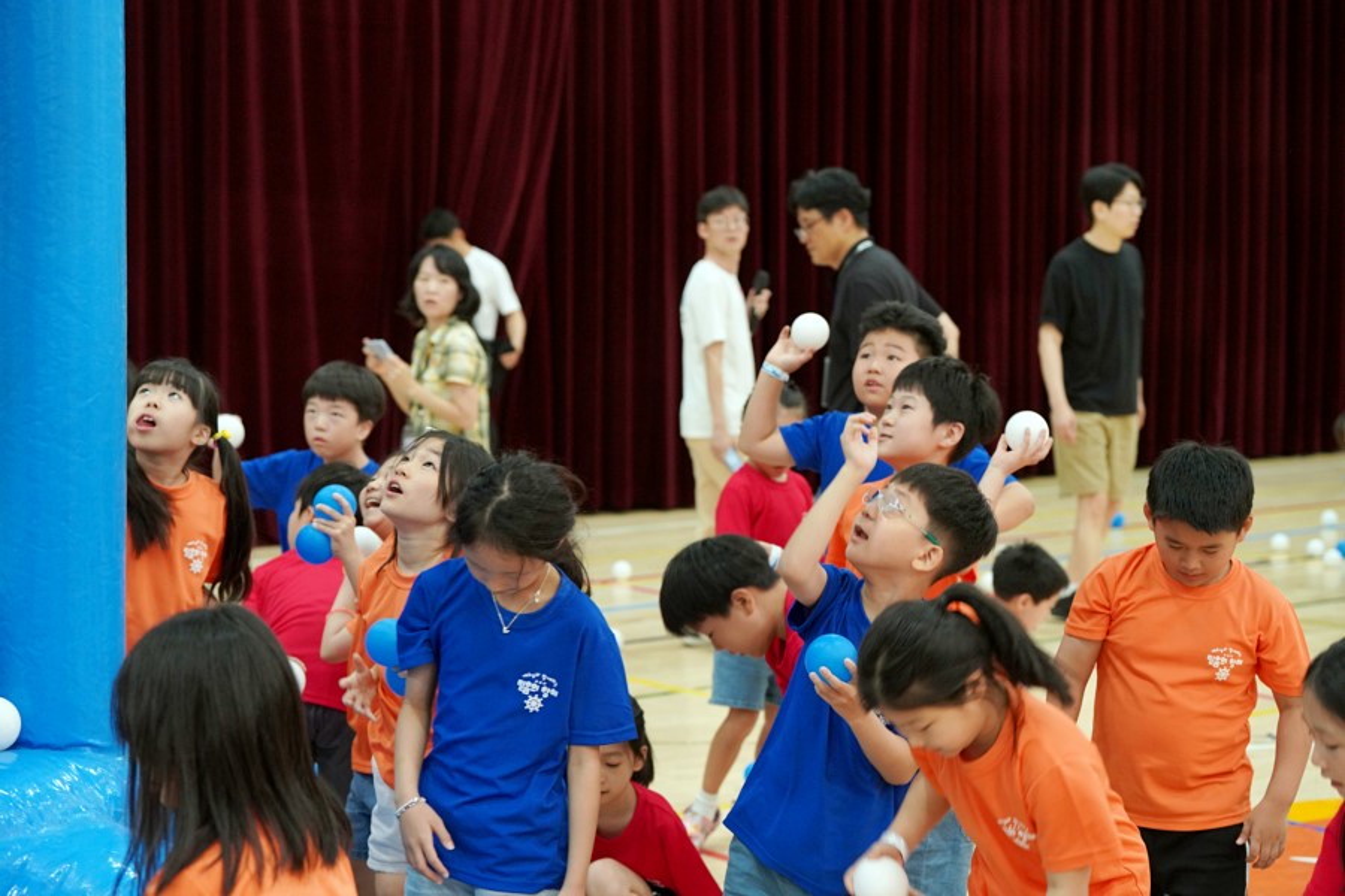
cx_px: 672
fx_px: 2615
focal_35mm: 70
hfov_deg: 28.8
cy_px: 448
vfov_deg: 19.5
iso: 2500
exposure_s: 1/160
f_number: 4
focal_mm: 70
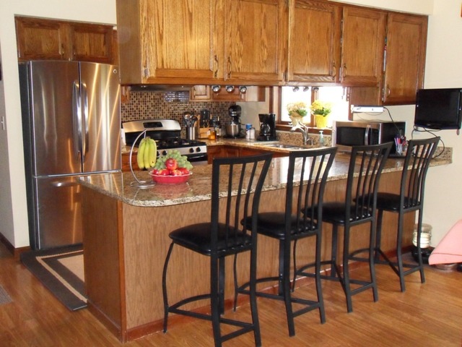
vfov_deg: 40.7
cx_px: 231
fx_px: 467
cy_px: 174
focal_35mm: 35
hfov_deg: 52.6
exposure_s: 1/45
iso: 640
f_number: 3.5
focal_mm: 6.3
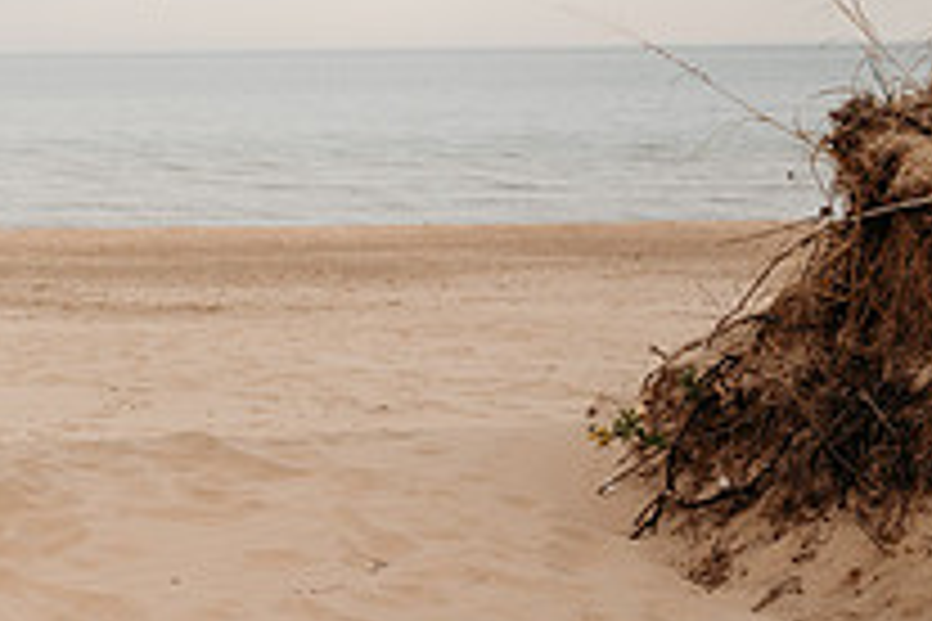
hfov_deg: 22.0
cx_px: -252
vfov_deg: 15.8
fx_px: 2174
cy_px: -79
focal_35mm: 84
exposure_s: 1/1000
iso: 200
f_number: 3.2
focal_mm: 30
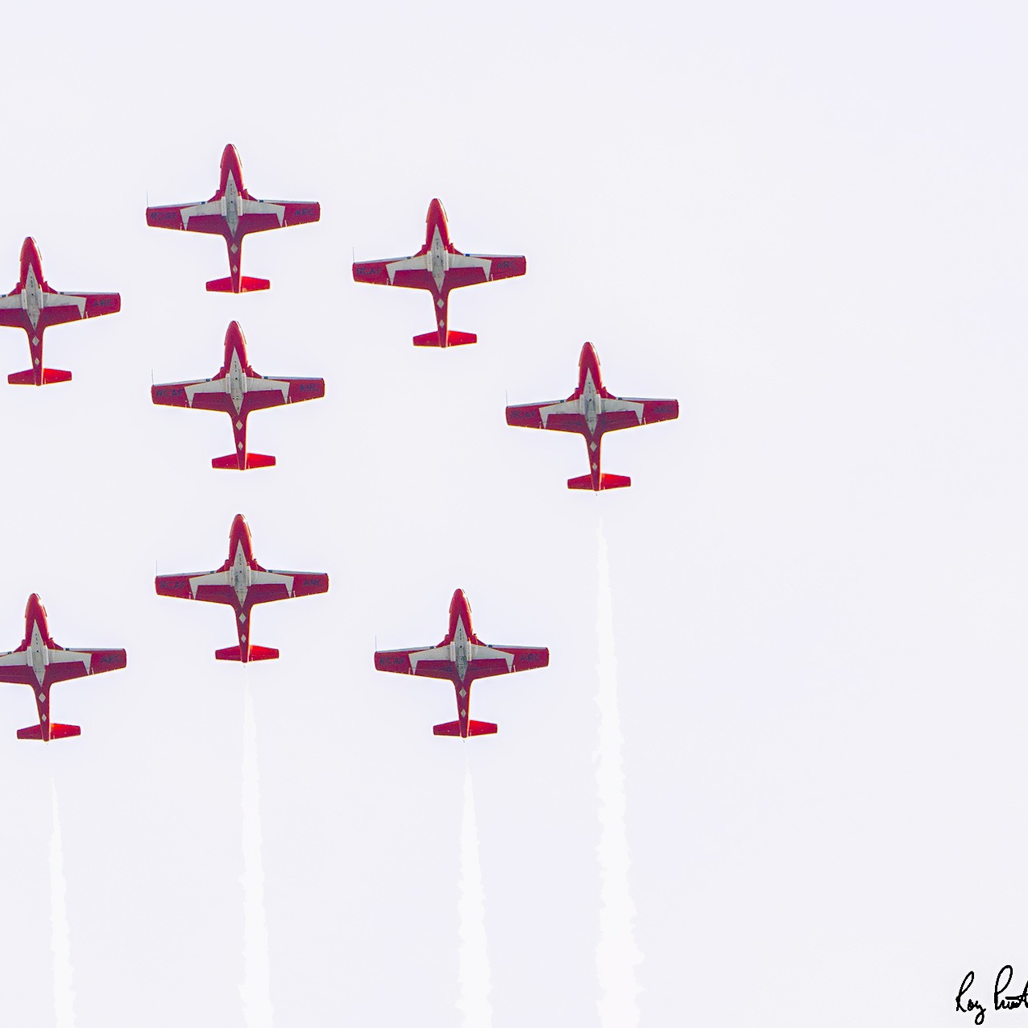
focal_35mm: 537
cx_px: 268
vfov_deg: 3.3
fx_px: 18042
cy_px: 513
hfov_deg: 3.3
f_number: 6.3
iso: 5000
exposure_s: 1/3200
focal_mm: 420
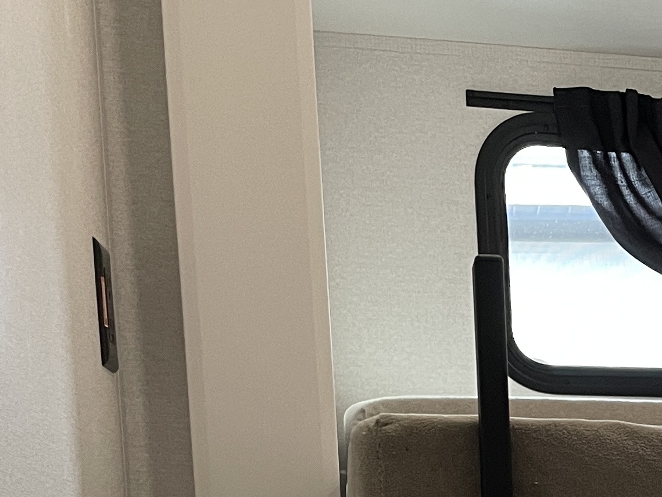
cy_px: 830
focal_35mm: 92
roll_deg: +1.8
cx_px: 913
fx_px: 1760
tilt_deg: -7.9
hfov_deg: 19.3
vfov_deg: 14.5
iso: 125
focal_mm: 4.2
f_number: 1.6
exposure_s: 1/63
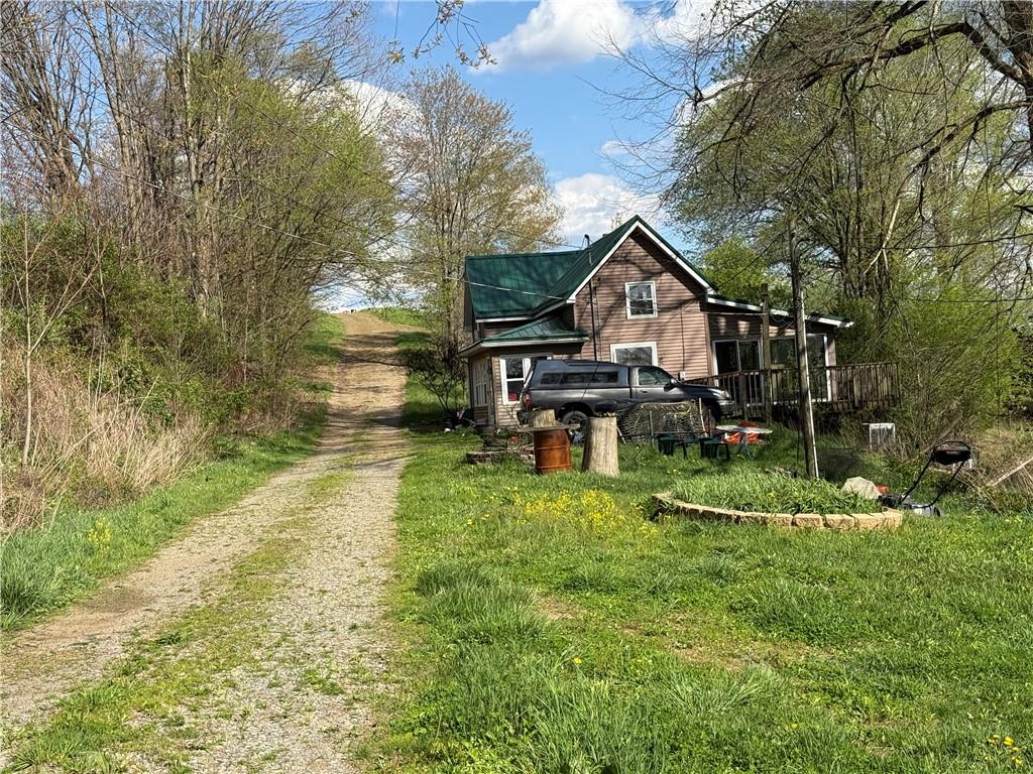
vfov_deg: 30.3
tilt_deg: +1.7
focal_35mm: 48
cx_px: 516
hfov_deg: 39.7
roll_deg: +3.6
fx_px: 1432
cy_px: 387
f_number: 1.78
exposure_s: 1/3534
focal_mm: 6.76
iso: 64
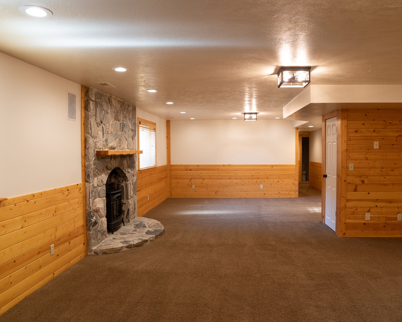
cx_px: 212
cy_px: 161
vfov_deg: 51.5
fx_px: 333
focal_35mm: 28
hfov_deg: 62.2
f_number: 3.5
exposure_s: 1/160
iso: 1600
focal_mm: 24
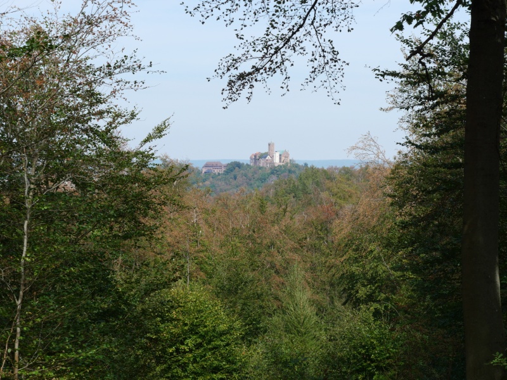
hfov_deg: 21.3
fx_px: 1347
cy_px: 190
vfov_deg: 16.1
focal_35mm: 92
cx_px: 254
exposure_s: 1/320
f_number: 7.1
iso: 200
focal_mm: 46
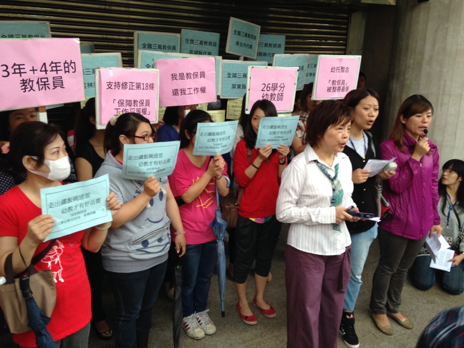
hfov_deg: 55.4
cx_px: 232
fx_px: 442
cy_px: 174
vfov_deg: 42.9
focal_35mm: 33
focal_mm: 4.12
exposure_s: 1/20
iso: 100
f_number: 2.4
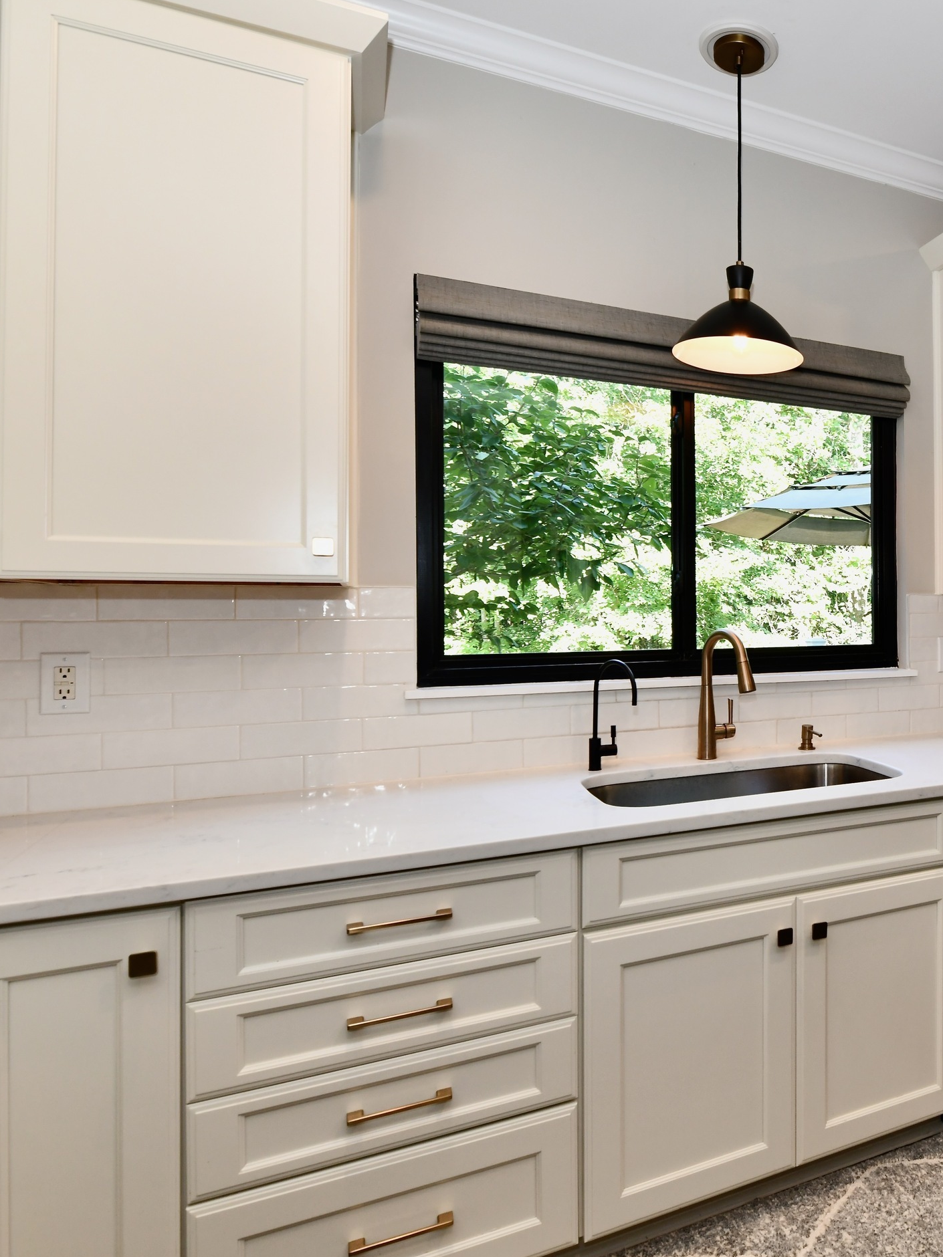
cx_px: 818
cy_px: 628
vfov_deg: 76.4
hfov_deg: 54.6
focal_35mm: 22
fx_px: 799
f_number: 6.3
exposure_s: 1/60
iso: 640
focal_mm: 14
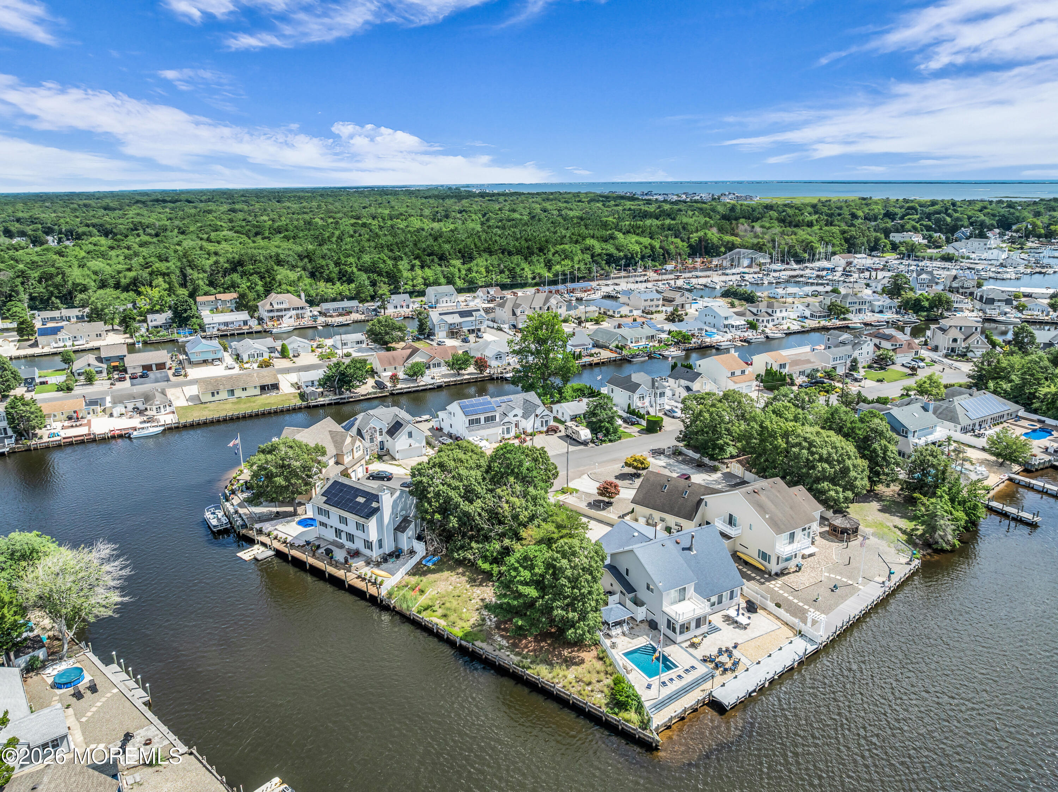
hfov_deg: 71.6
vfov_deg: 56.8
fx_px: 733
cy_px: 396
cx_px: 529
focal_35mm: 24
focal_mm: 12.29
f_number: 2.8
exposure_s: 1/2000
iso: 110
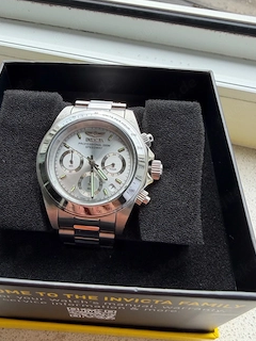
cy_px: 196
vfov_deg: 59.7
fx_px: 296
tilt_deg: -51.8
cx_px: 107
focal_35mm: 30
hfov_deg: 46.6
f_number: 2.2
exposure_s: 1/121
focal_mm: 2.22
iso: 50
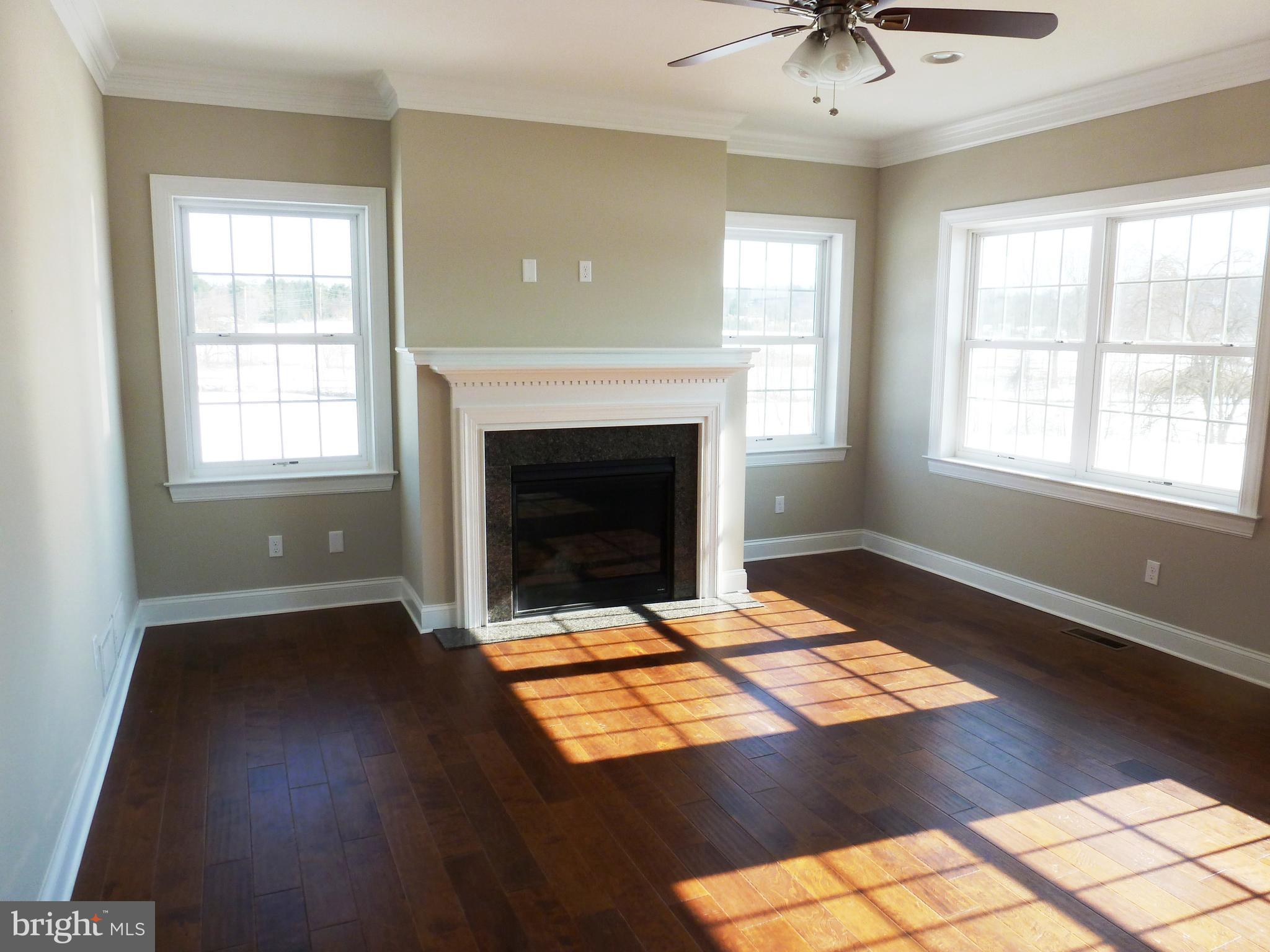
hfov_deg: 71.6
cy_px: 476
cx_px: 635
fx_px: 881
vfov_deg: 56.8
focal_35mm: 24
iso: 100
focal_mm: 4.3
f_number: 3.3
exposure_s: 1/100
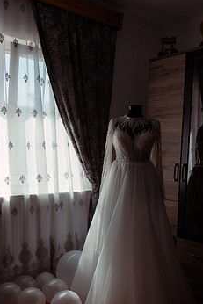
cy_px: 193
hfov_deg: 34.2
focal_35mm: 39
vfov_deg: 49.0
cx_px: 108
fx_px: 330
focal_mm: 30
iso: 1000
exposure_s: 1/400
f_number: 10
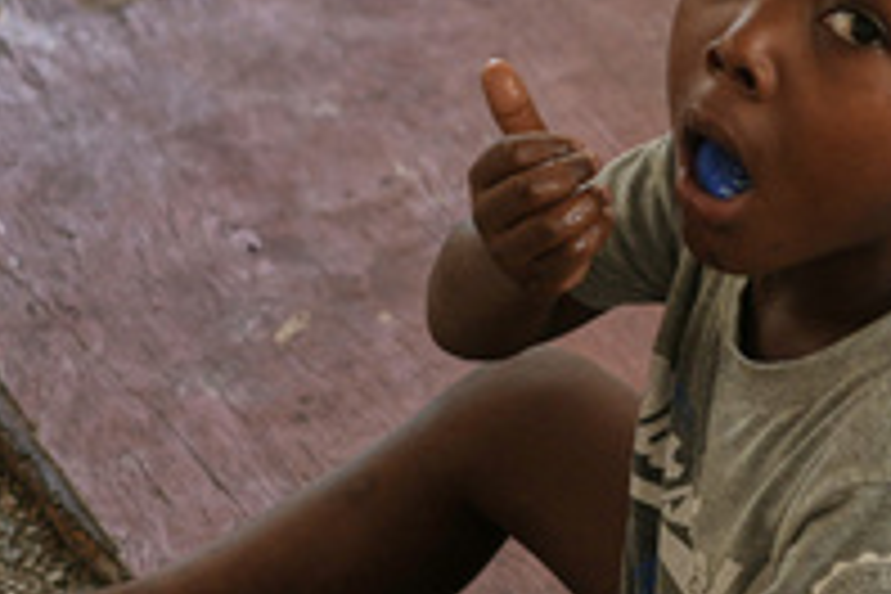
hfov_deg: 7.9
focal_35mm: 259
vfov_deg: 5.3
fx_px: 6410
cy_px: 225
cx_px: 562
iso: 200
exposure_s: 1/160
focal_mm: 50
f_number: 2.8
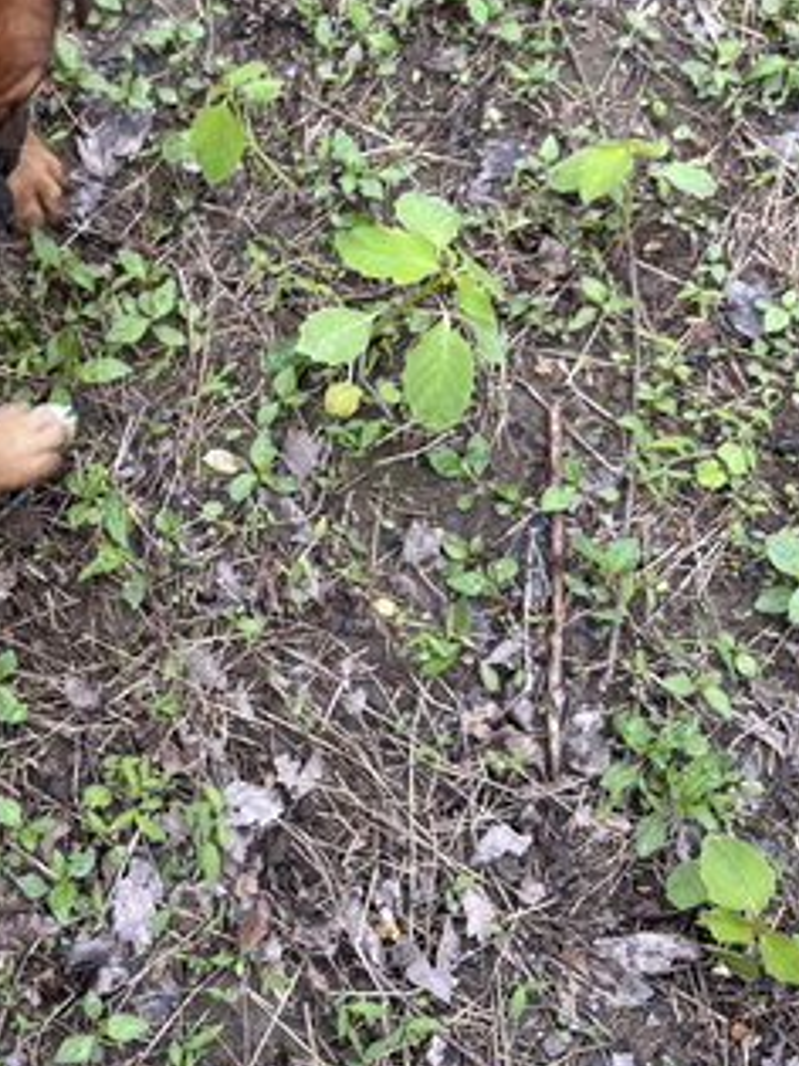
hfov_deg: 25.3
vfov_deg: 34.4
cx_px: 7
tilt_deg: -63.8
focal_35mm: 55
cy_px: 293
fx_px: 1694
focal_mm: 5.96
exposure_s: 1/121
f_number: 1.6
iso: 64
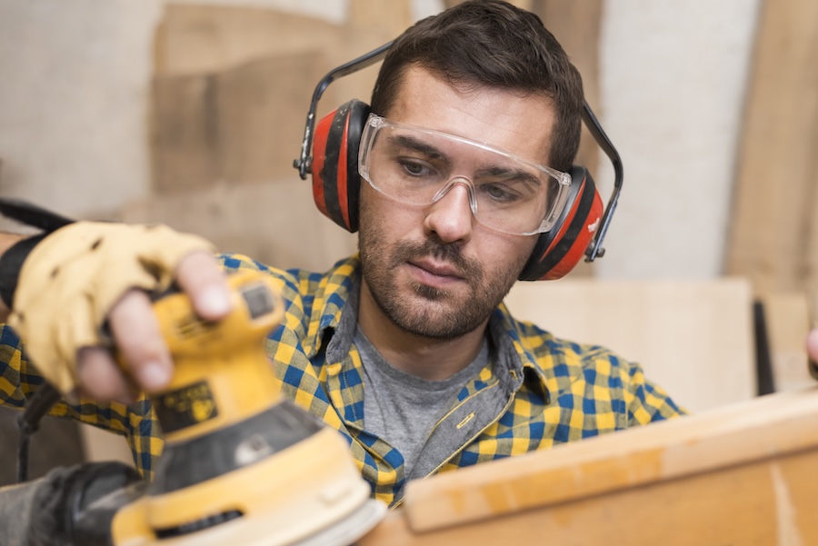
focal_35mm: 50
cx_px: 409
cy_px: 273
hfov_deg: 39.6
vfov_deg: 27.0
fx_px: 1137
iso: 320
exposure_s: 1/160
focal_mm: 50
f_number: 2.8
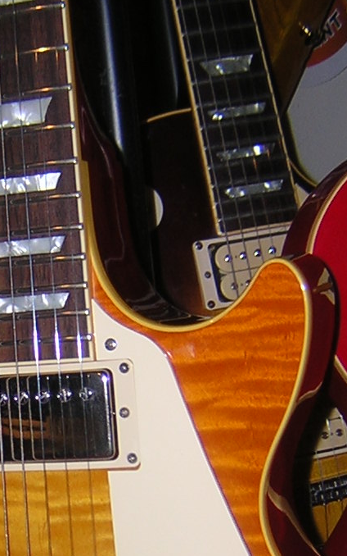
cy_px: 408
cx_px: -35
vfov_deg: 22.8
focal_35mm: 90
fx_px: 1361
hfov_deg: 14.2
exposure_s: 1/60.1
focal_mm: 4.7
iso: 100
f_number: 2.6
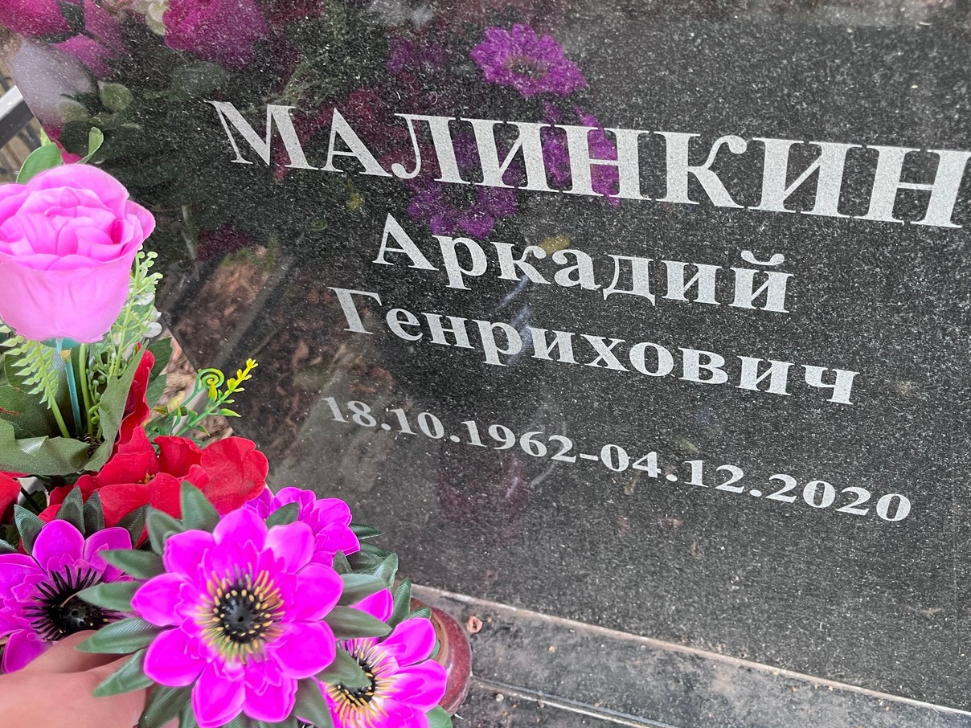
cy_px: 305
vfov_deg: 45.3
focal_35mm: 31
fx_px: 870
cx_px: 534
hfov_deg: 58.2
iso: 125
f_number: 1.6
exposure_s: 1/74
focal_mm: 5.1
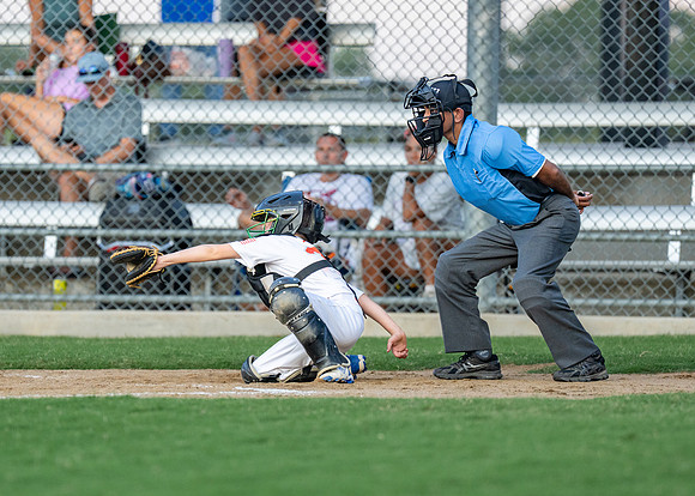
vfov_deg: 4.3
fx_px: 6596
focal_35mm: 334
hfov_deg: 6.0
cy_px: 283
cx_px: 315
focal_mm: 200
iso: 800
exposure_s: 1/2000
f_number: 2.8
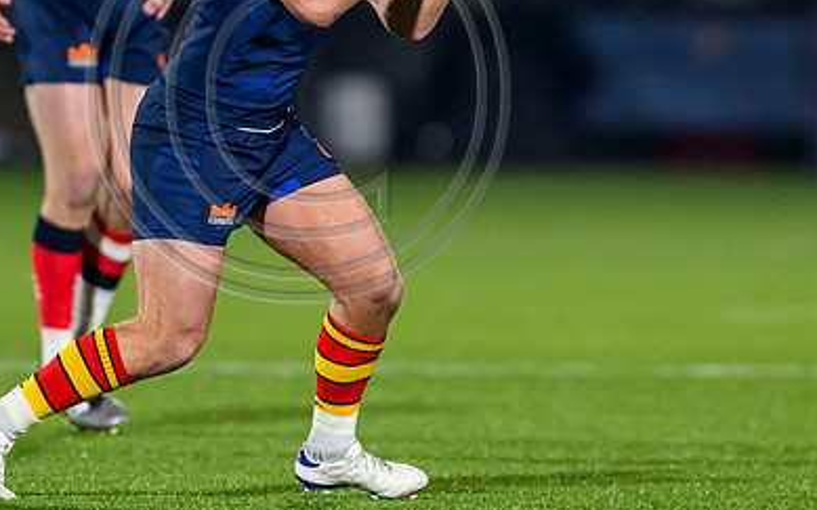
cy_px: 210
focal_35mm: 1136
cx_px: 332
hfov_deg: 1.9
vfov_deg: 1.2
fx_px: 25290
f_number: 3.2
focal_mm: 400
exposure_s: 1/1600
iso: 6400
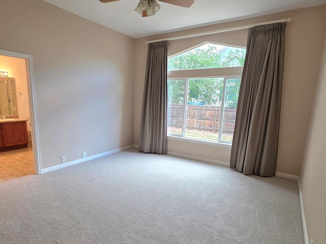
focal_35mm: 20
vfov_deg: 65.6
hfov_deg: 81.6
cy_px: 140
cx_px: 152
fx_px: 188
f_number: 1.9
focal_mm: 2.2
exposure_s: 1/120
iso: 160
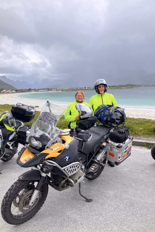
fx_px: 194
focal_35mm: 30
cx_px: 83
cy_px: 118
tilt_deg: -8.0
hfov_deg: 43.6
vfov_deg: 61.9
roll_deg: +2.0
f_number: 1.8
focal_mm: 3.99
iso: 32
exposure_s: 1/496
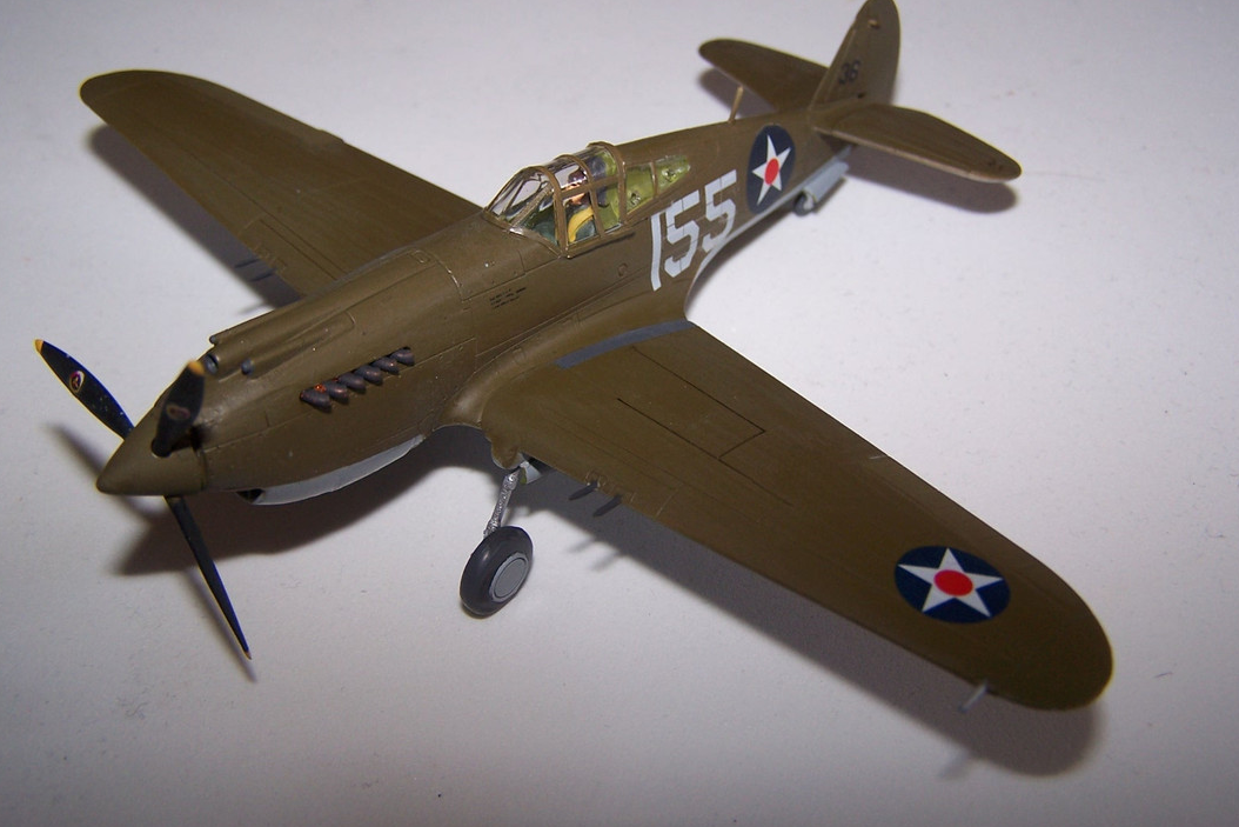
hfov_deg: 48.5
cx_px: 620
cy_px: 391
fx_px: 1377
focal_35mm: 40
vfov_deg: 33.4
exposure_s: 1/60
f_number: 2.8
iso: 80
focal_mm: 6.3
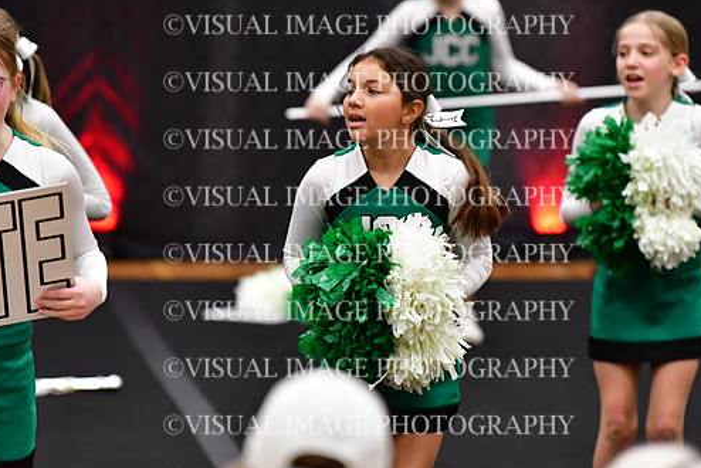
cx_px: 369
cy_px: 225
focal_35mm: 352
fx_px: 6858
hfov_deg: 5.9
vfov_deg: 3.9
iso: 4000
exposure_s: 1/500
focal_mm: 200
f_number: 3.5
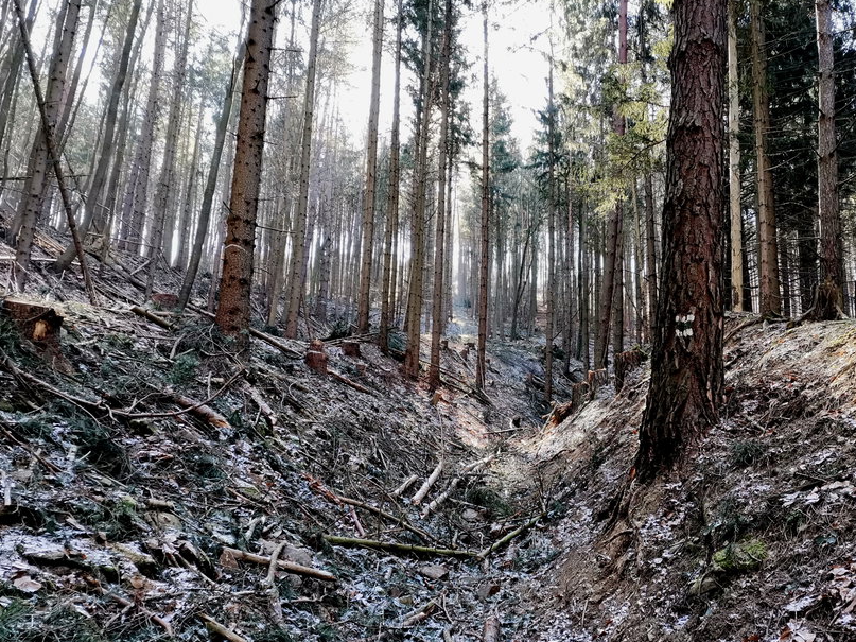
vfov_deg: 42.8
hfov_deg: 55.0
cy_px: 377
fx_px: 816
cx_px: 504
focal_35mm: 33
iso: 125
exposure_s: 1/100
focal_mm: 4.75
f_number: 1.8
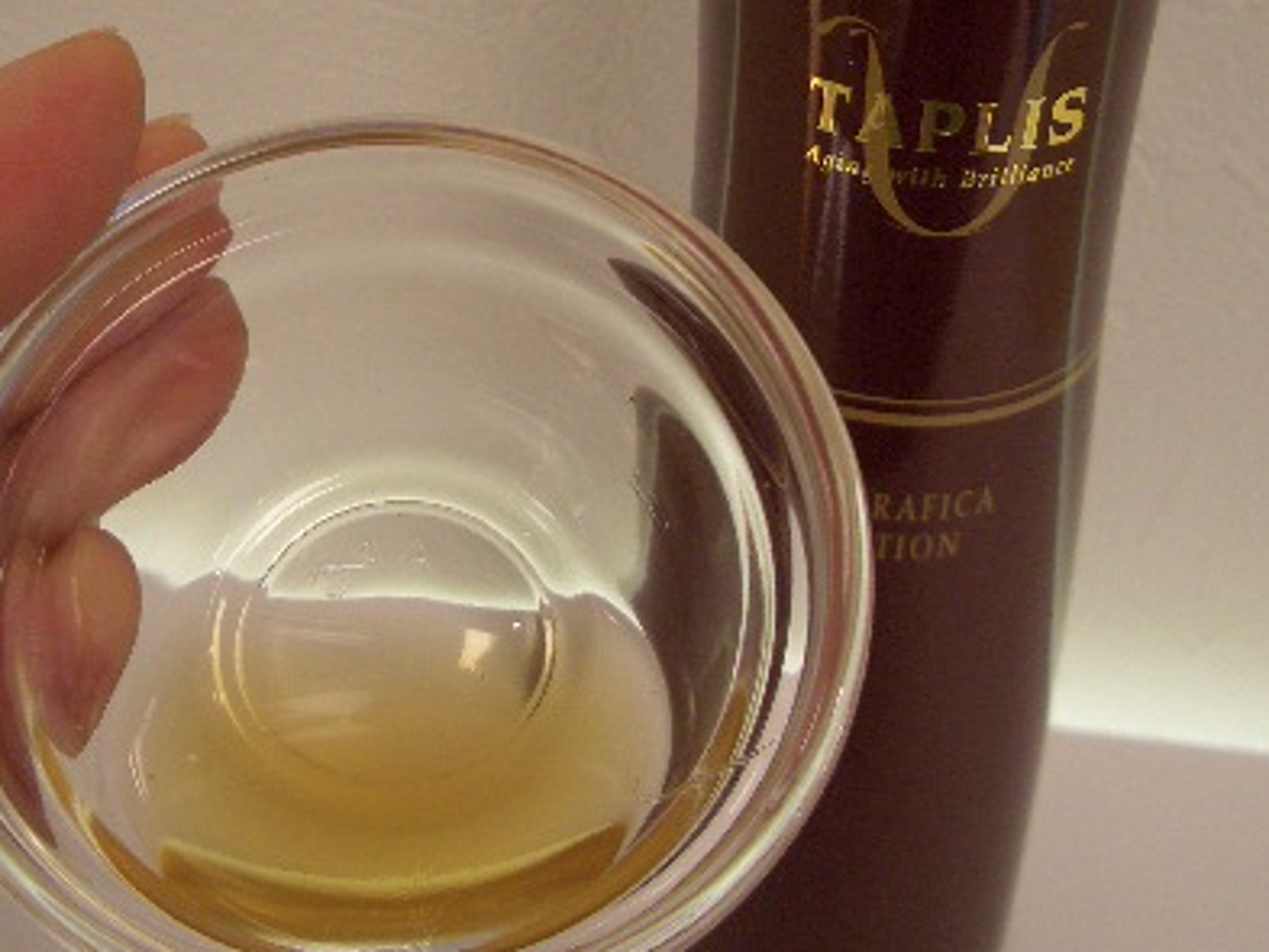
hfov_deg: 33.8
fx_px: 2090
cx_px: 588
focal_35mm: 57
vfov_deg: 25.4
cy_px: 258
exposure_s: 1/50
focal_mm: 5.8
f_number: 2.6
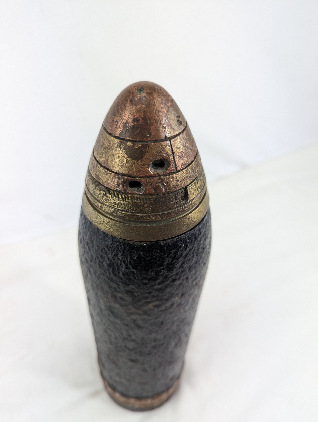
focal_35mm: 24
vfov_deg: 71.5
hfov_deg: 56.9
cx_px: 159
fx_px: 293
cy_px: 211
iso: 136
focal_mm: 6.81
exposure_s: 1/266
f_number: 1.85
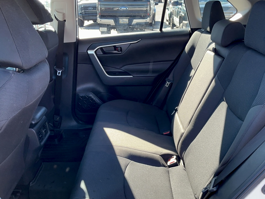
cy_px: 100
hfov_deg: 60.0
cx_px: 132
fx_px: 230
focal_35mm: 30
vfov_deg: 46.8
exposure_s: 1/60
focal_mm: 3
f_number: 1.8
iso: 25
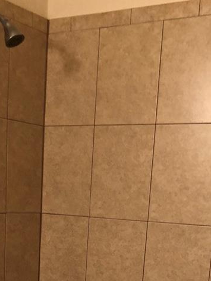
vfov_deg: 24.9
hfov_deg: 20.7
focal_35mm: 71
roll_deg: -3.2
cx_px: 70
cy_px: 333
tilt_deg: -11.1
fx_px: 577
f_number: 1.8
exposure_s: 1/15
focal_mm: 4
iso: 40
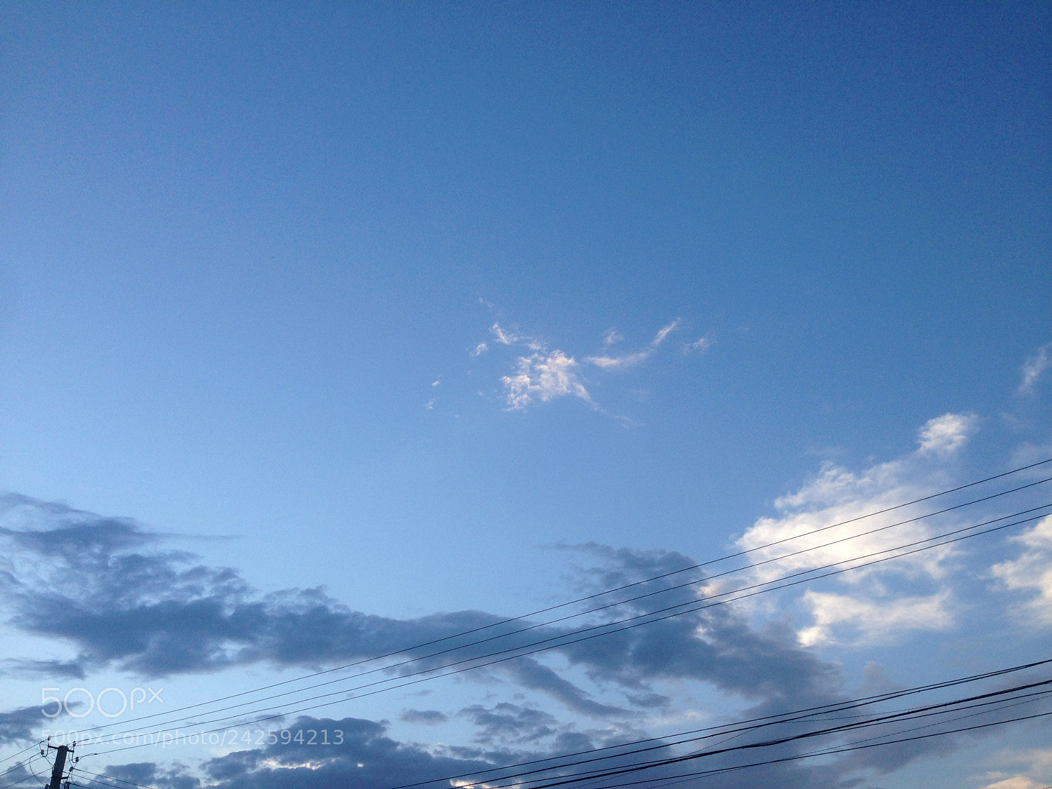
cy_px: 394
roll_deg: +1.0
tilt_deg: +33.4
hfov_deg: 55.4
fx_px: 1003
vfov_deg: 42.9
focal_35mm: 33
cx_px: 526
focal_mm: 4.12
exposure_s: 1/366
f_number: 2.4
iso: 50
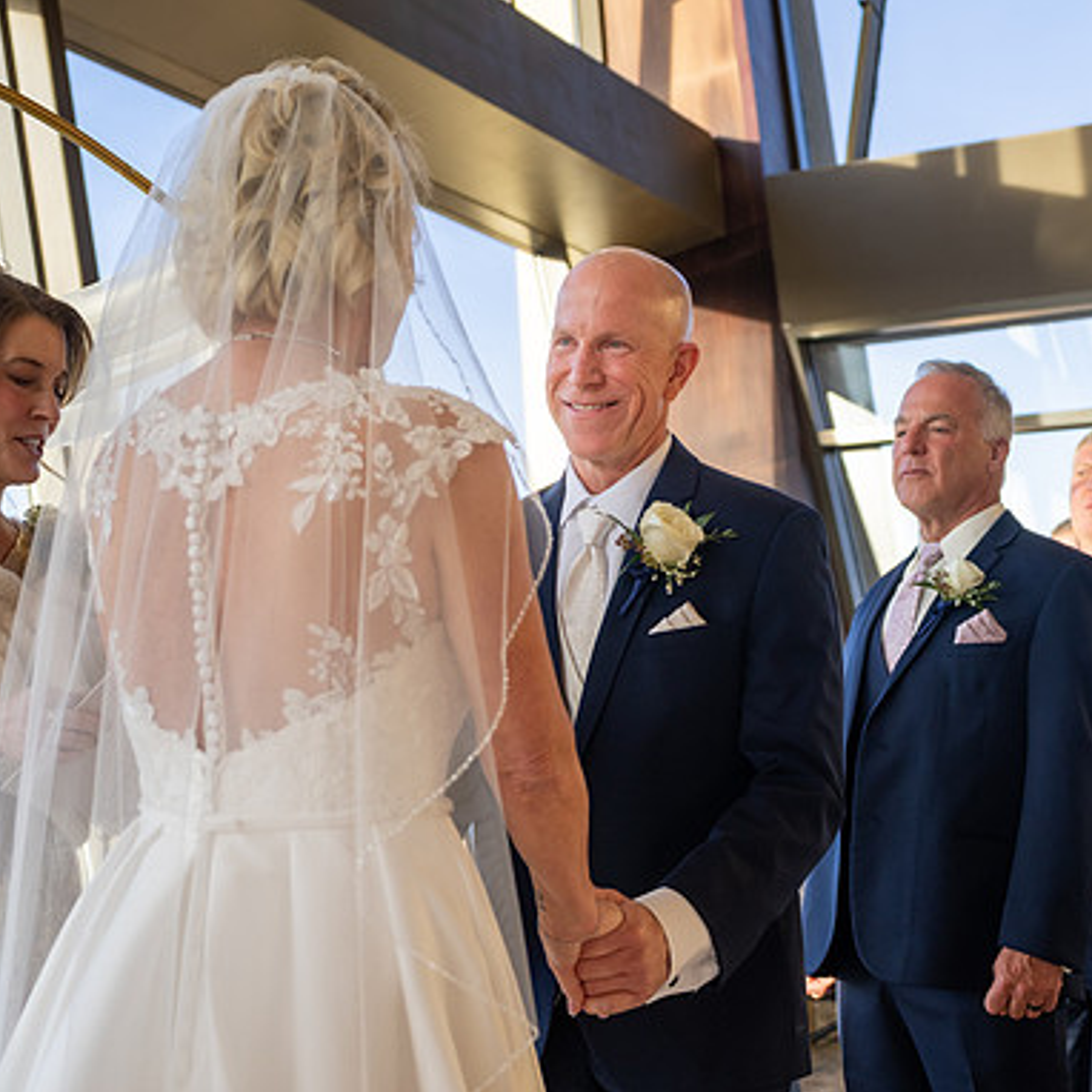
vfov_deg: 32.7
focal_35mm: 52
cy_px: 667
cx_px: 577
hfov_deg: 32.8
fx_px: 1856
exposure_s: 1/200
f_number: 2.8
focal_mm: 29
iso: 160
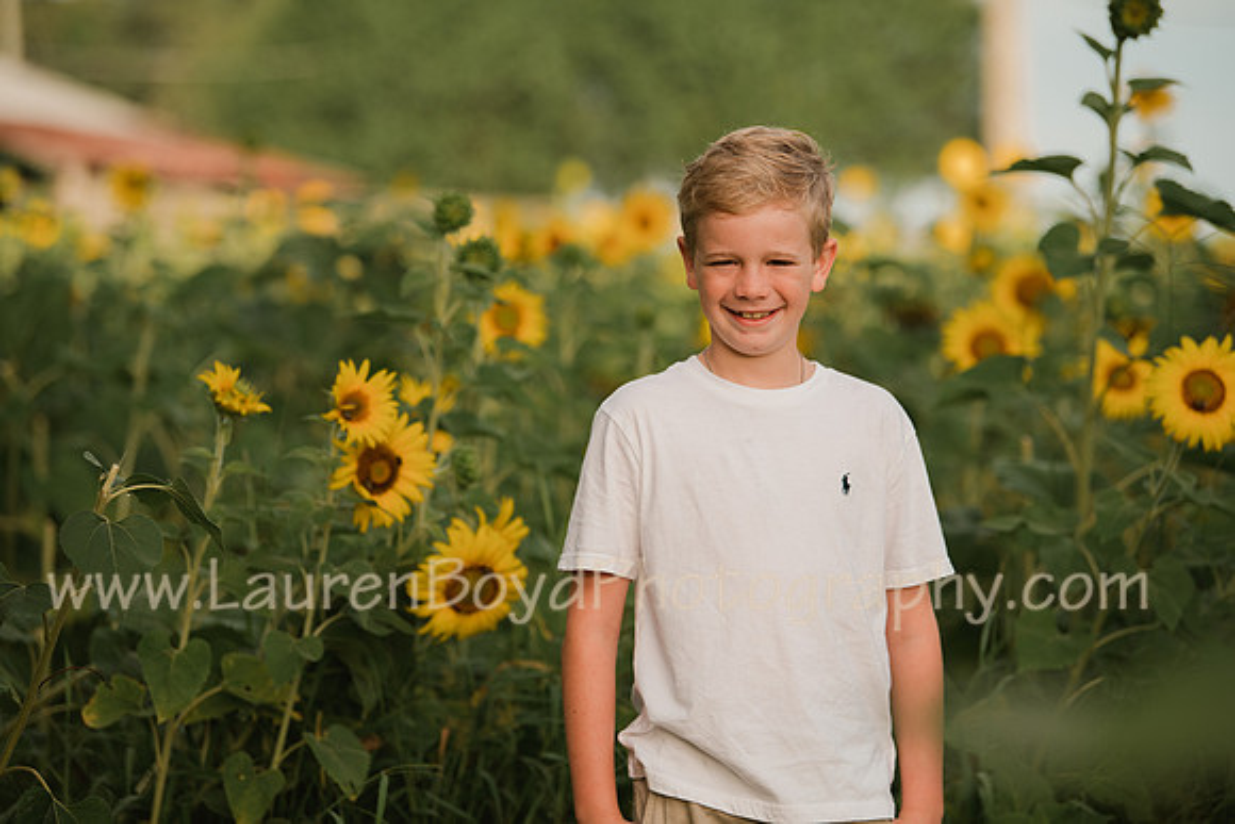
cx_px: 618
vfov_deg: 10.6
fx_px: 4461
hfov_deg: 15.8
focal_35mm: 130
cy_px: 412
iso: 100
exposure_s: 1/400
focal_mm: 130
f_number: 2.8
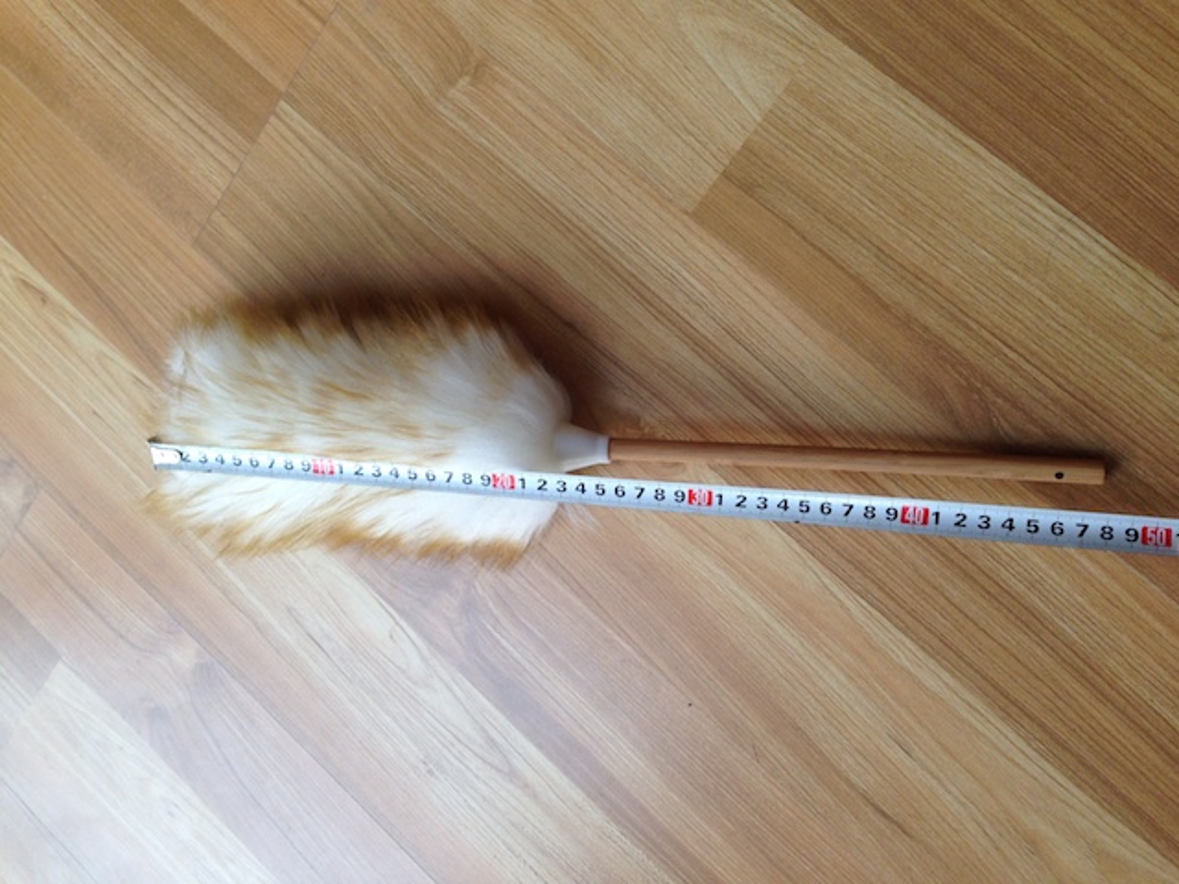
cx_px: 590
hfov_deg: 55.4
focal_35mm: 33
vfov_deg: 42.9
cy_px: 442
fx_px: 1124
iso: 64
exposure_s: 1/120
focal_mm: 4.12
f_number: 2.4
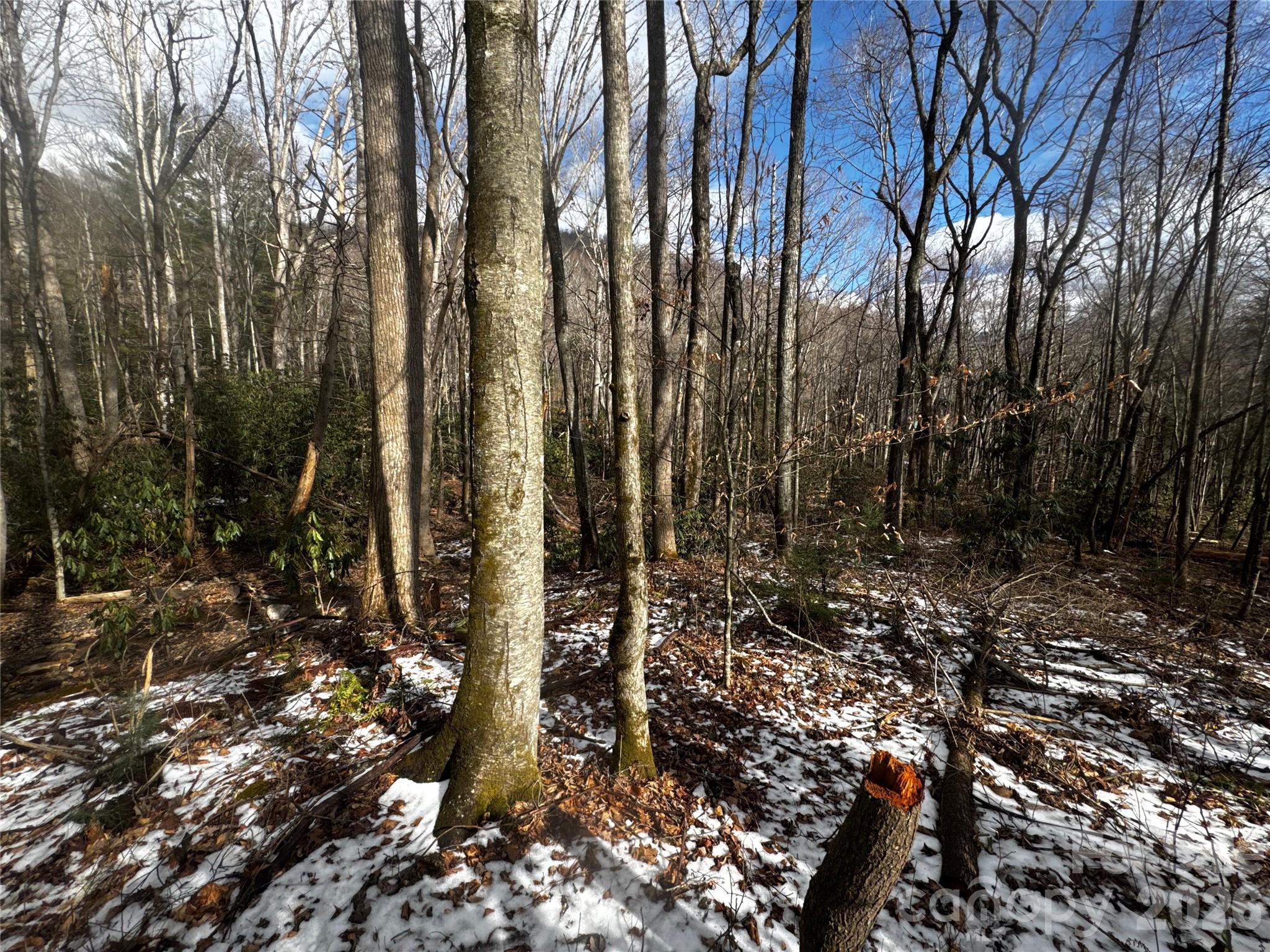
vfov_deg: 85.7
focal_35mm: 14
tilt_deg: -7.7
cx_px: 635
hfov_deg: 102.1
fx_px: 514
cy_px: 476
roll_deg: +1.1
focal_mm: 2.22
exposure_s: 1/831
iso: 40
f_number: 2.2
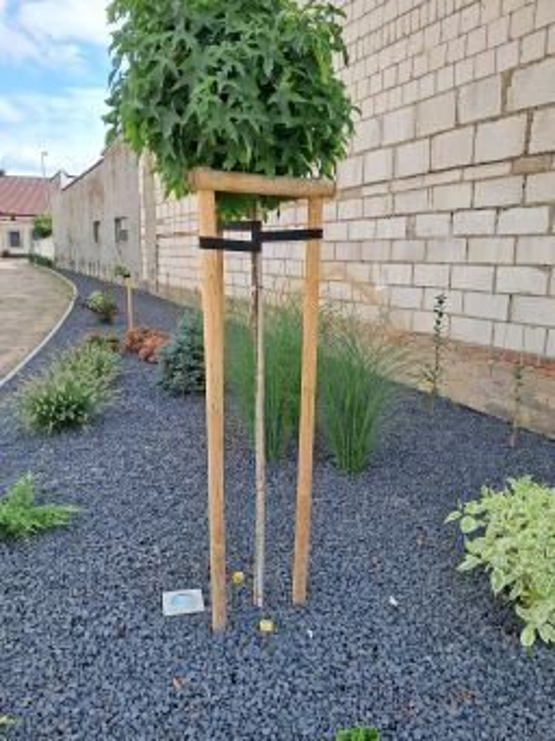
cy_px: 370
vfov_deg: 65.4
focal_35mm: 27
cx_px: 278
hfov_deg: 51.3
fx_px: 578
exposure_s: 1/389
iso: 50
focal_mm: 4
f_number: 1.8
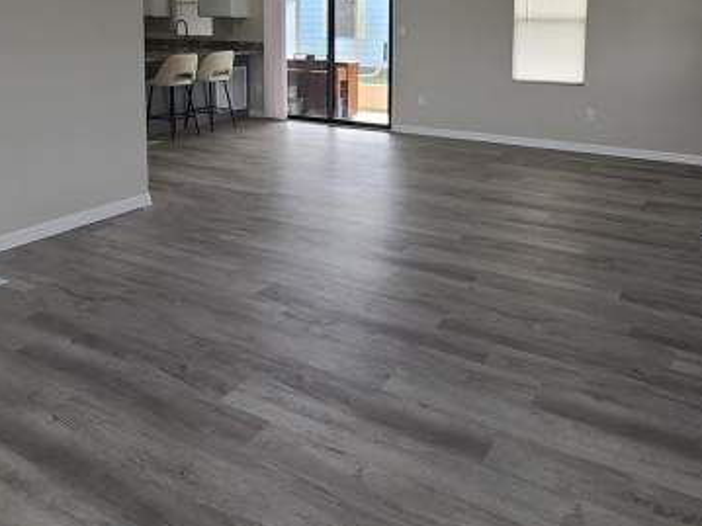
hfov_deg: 61.5
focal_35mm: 29
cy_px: 78
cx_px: 387
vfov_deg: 44.9
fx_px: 588
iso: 80
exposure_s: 1/60
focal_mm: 2.2
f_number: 2.2
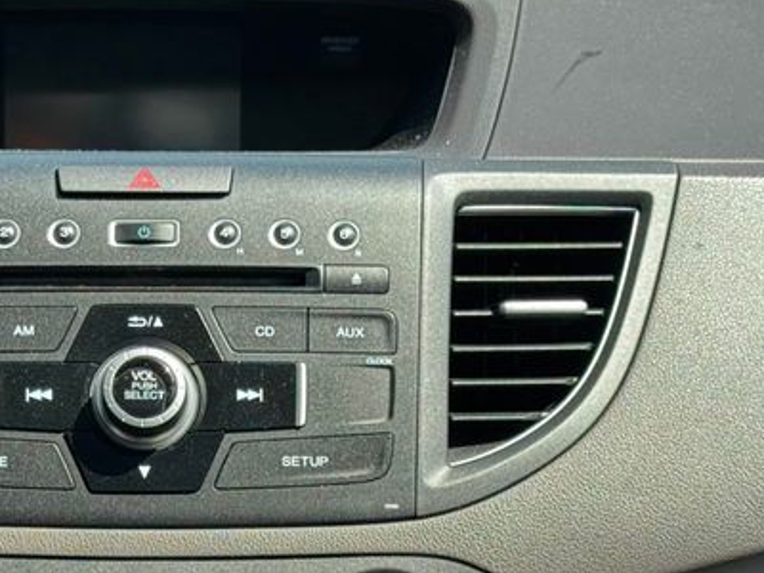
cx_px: 214
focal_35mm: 123
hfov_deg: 16.0
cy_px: 623
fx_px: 2715
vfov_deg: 11.9
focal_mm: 6.76
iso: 64
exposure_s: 1/765
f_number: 1.78
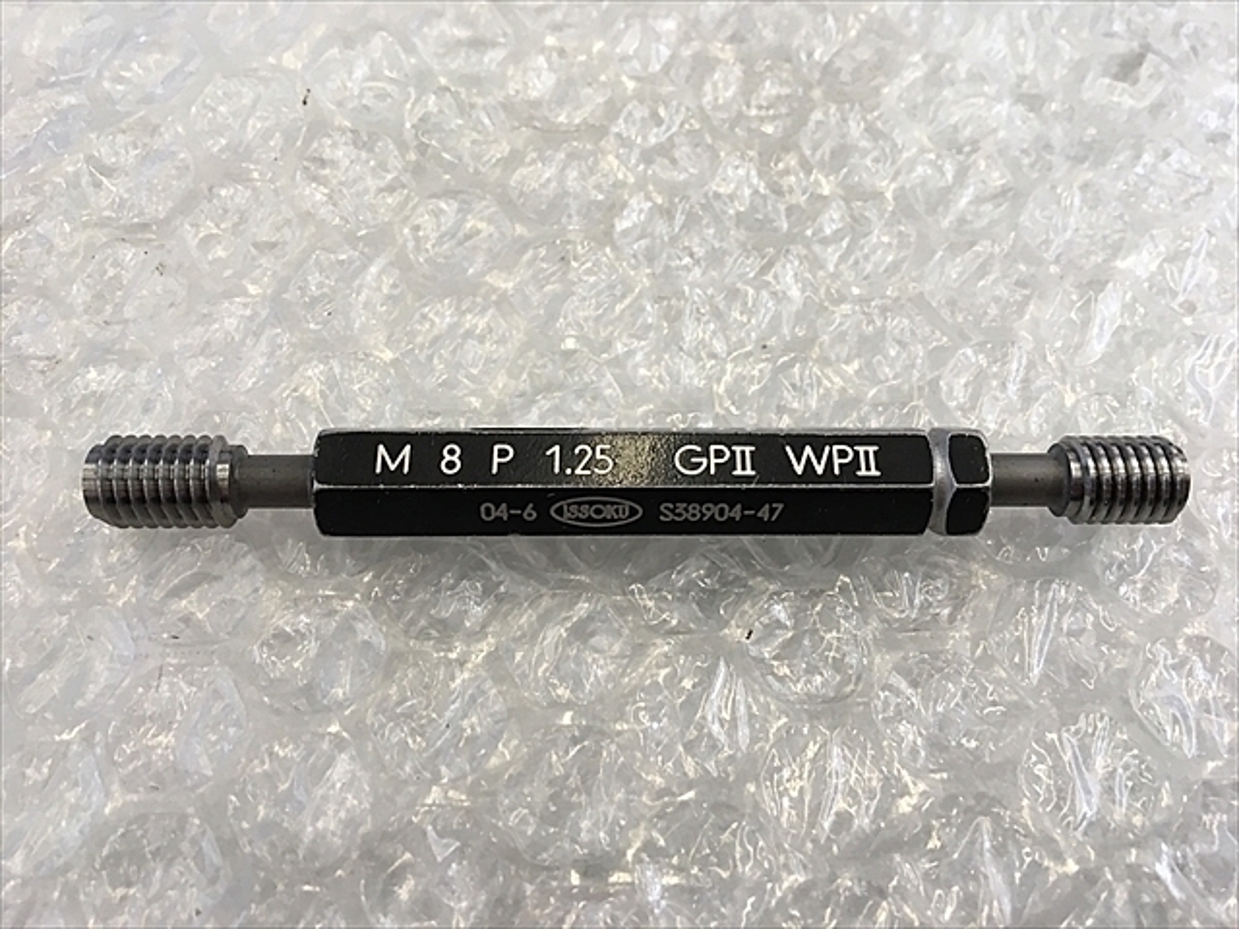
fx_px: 1038
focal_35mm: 29
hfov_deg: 61.7
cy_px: 464
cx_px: 620
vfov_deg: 48.2
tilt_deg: -68.0
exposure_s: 1/30
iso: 25
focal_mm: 4.15
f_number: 2.2
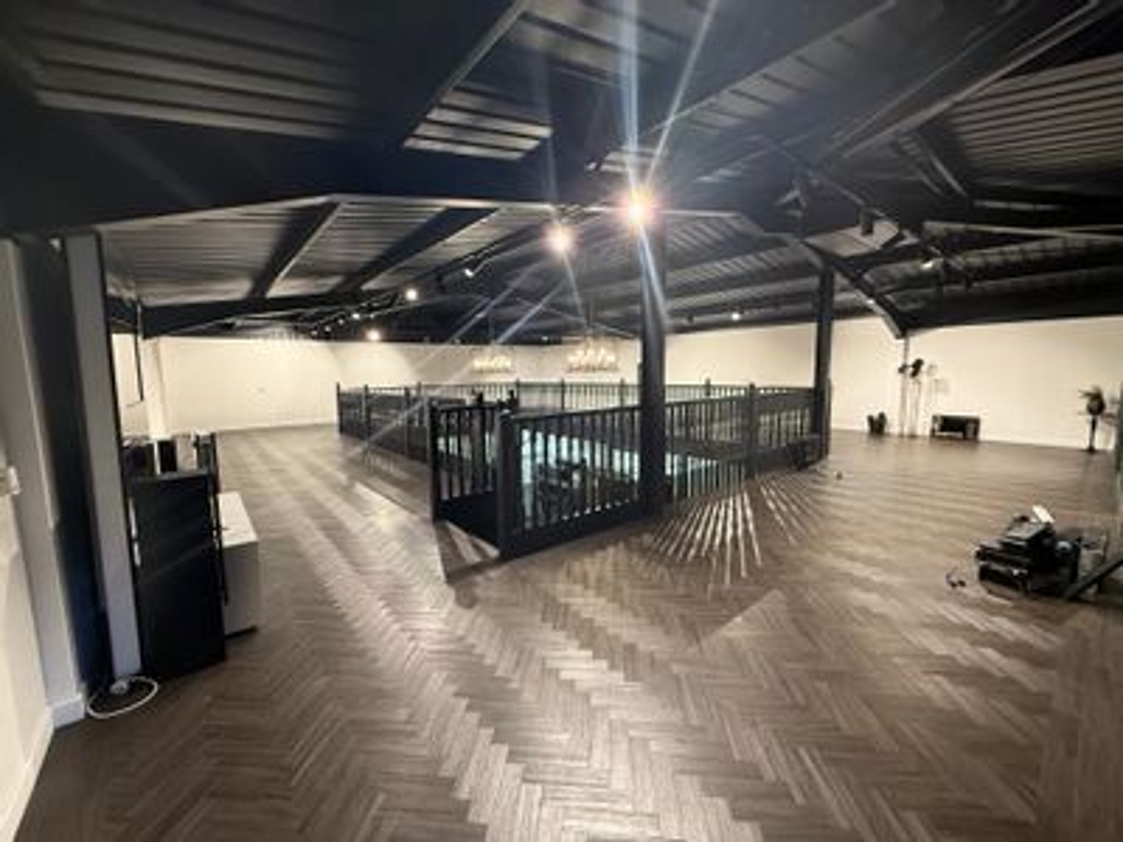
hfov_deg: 102.1
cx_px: 562
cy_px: 421
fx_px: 454
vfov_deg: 85.7
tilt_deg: -7.0
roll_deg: +2.0
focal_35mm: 14
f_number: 2.2
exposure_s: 1/100
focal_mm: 2.22
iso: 400
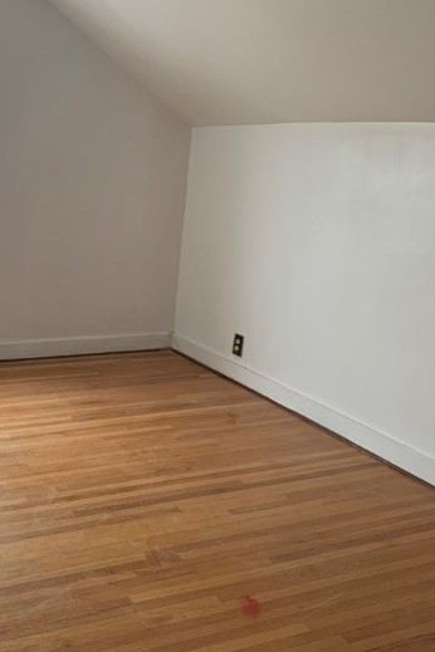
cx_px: 80
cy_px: 357
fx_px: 725
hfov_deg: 32.4
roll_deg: -2.5
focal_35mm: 40
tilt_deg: -15.0
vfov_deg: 48.4
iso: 125
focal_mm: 4.25
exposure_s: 1/60
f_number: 1.8
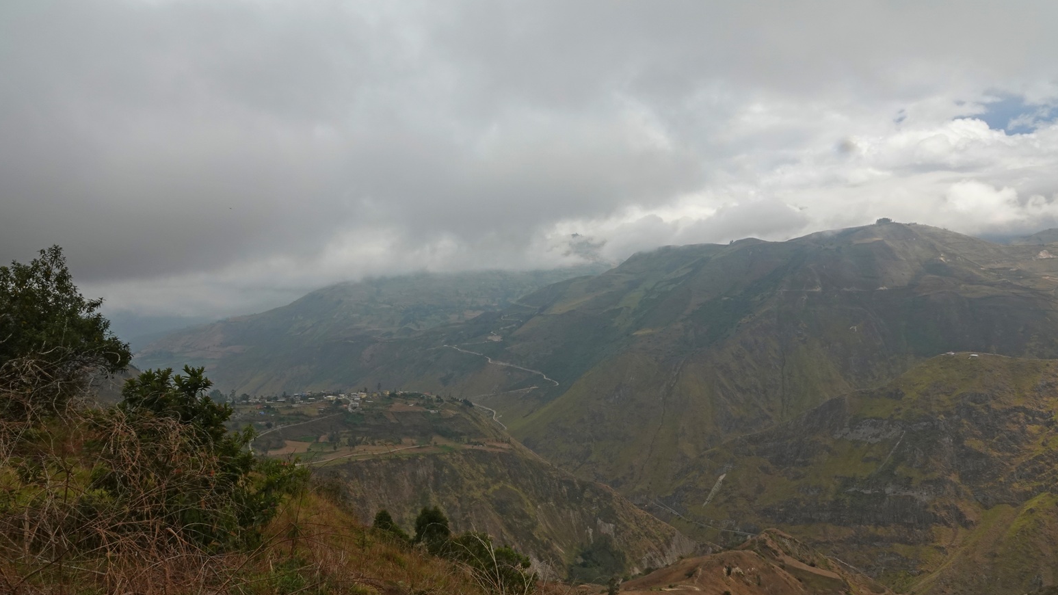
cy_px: 327
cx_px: 532
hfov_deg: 71.9
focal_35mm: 26
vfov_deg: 44.3
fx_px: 729
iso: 250
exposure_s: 1/100
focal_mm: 8.8
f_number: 13
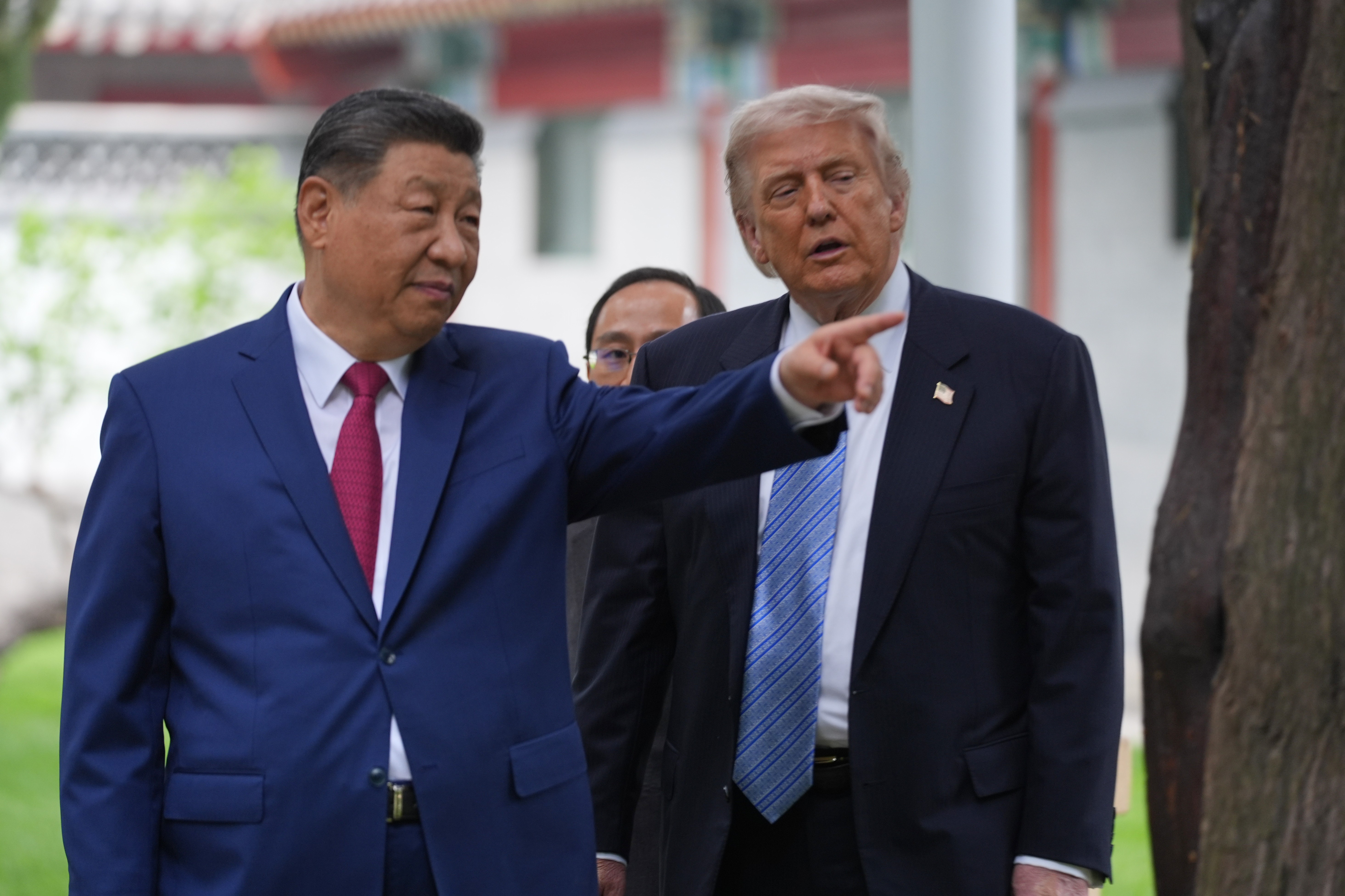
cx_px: 672
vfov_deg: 8.4
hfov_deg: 12.5
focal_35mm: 164
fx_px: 6127
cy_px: 448
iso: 800
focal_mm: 164
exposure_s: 1/400
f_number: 3.2
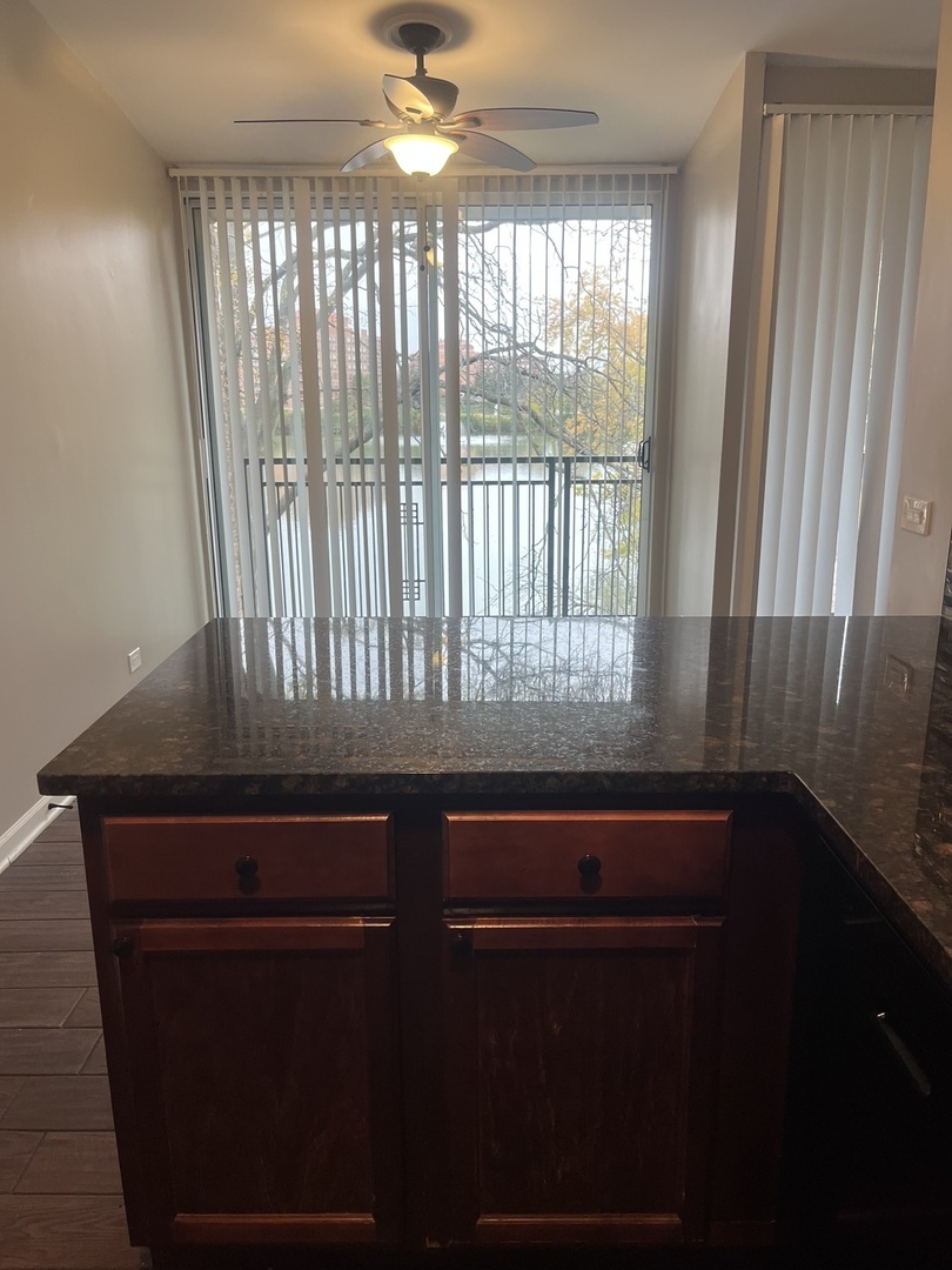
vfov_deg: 67.3
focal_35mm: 26
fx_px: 953
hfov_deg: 53.1
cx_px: 476
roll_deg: +0.1
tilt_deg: -13.7
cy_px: 635
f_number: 1.6
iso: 125
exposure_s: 1/120
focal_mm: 5.1
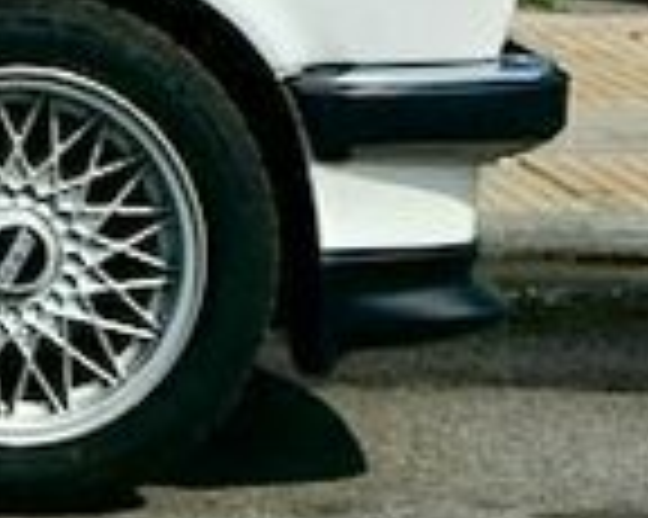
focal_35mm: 266
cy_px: -313
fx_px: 5098
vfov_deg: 5.7
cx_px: -1080
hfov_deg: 6.8
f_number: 4.5
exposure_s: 1/2500
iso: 100
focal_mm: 34
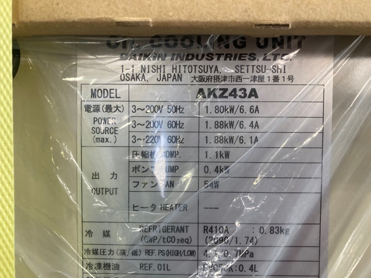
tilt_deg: -1.8
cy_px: 139
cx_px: 186
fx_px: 300
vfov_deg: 49.7
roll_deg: +0.9
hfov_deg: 63.4
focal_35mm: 28
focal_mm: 3.99
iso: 80
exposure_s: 1/64
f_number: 1.8
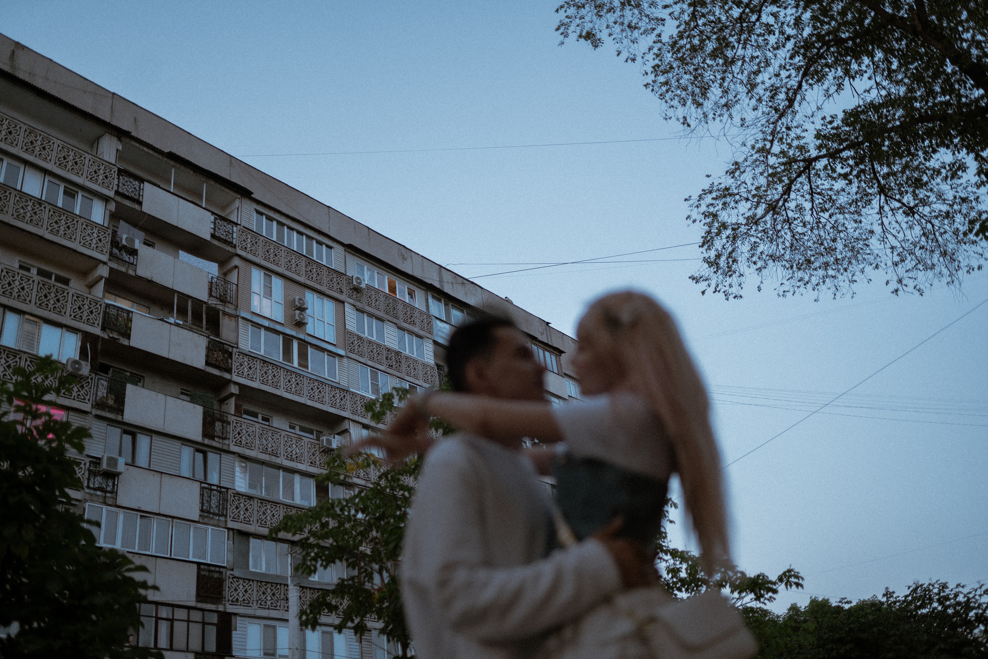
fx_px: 961
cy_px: 330
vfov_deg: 37.9
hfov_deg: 54.4
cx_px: 494
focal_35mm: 35
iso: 125
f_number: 1.4
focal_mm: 35
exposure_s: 1/30
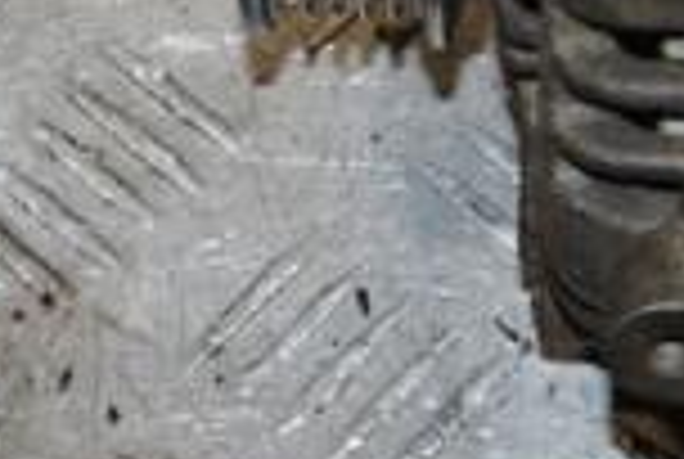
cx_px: 855
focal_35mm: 248
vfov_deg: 5.5
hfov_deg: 8.2
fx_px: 4721
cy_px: -162
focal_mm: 42
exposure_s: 1/200
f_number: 7.1
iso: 800
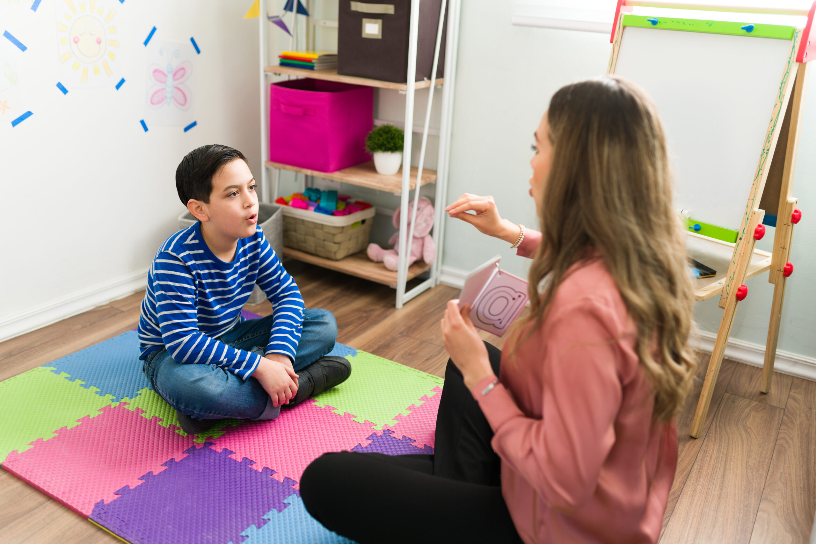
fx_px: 793
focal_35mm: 35
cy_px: 272
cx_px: 408
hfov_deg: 54.4
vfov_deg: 37.9
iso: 320
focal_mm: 35
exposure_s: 1/160
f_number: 1.8
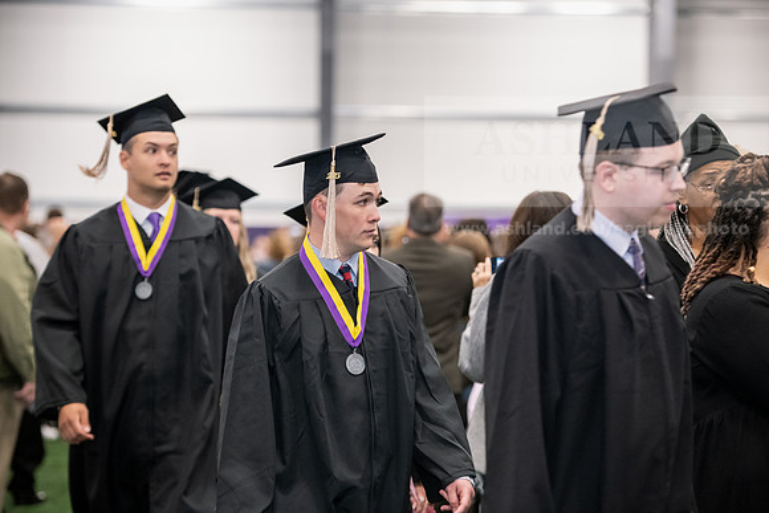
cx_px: 384
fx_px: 2393
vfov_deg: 12.2
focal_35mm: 112
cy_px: 256
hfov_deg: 18.3
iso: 3200
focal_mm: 112
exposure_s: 1/200
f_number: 3.2
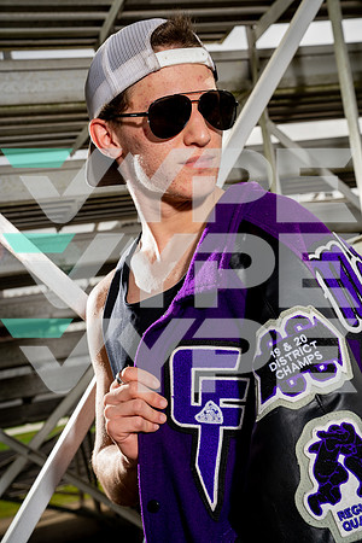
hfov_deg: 23.8
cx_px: 181
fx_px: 860
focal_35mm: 57
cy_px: 272
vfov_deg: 35.1
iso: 100
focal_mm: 57
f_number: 8
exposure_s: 1/250
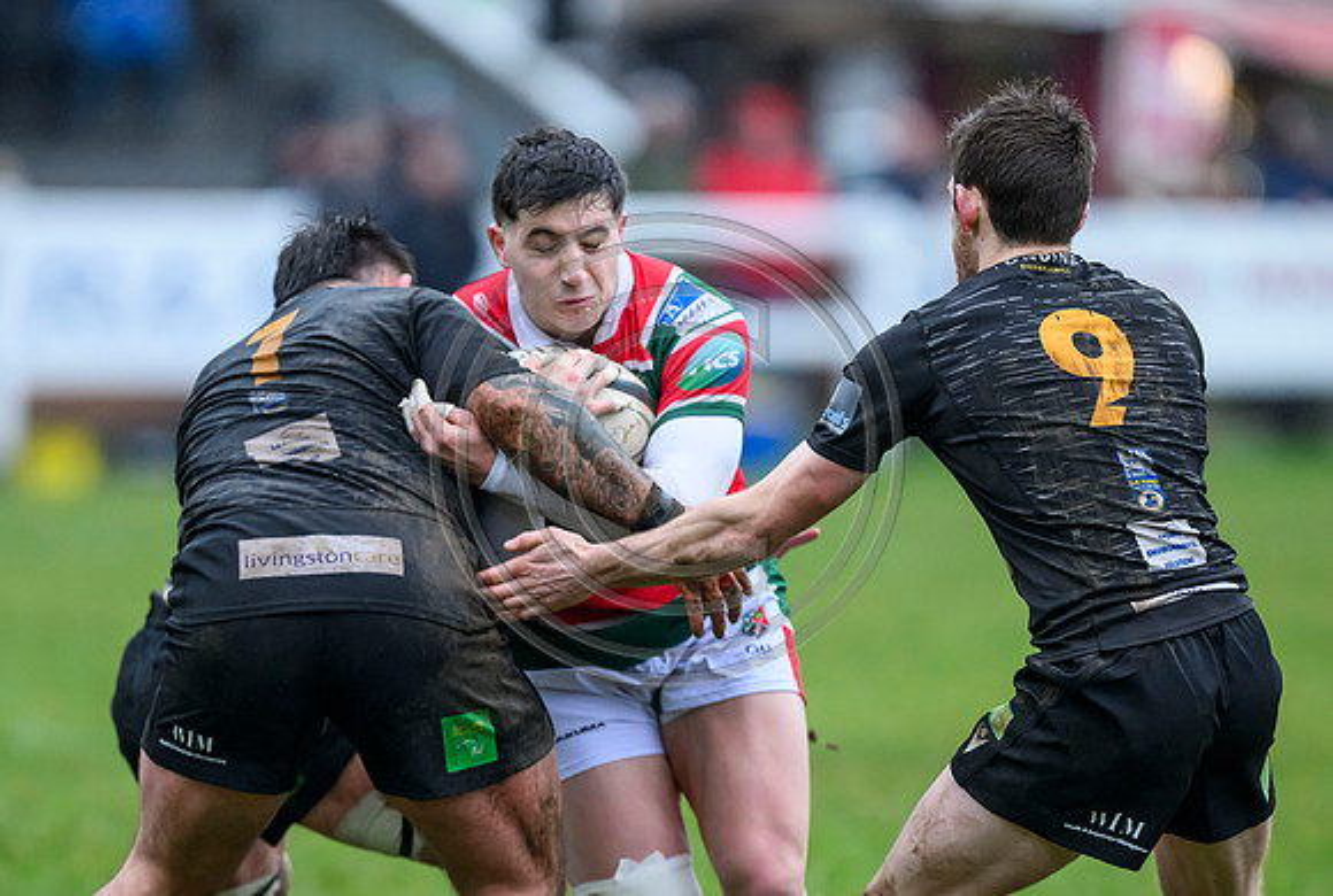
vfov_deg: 2.7
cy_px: 566
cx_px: 484
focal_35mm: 508
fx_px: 18871
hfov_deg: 4.0
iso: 4000
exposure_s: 1/1600
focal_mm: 400
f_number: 3.5
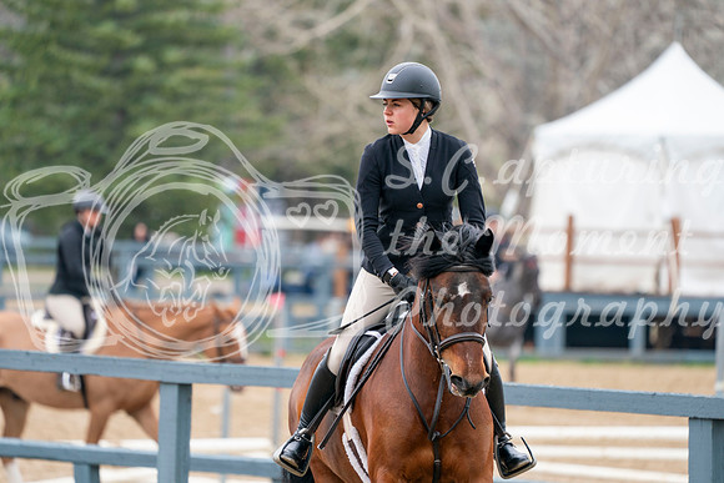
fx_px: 6819
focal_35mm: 339
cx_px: 362
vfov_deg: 4.1
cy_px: 242
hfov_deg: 6.1
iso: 400
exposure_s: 1/400
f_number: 5.6
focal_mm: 339
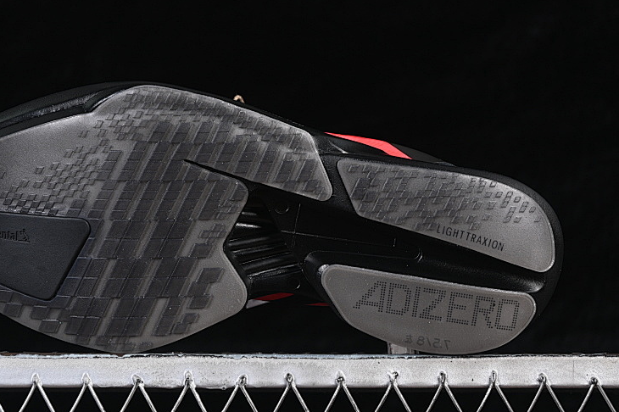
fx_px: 1908
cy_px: 164
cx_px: 250
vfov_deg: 12.3
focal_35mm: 111
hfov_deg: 18.4
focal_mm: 50
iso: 160
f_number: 6.3
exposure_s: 1/60
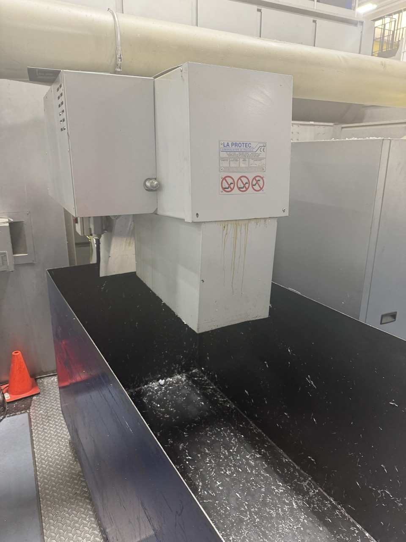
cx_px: 203
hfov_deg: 56.8
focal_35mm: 24
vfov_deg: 71.6
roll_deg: -0.4
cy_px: 271
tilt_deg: -16.9
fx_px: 375
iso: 200
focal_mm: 6.76
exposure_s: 1/80
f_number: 1.78
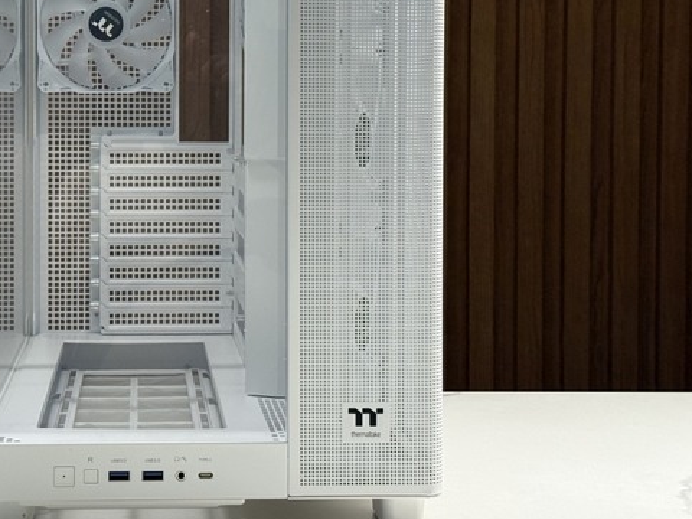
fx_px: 1559
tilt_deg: -2.1
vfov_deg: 18.8
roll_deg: -0.4
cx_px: 203
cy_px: 143
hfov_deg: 24.8
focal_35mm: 78
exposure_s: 1/40
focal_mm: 6.76
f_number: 1.78
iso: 250
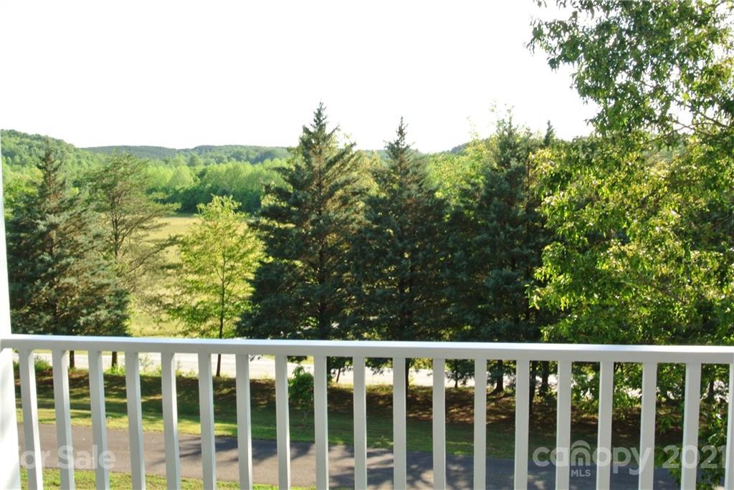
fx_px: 796
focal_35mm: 39
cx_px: 367
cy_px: 245
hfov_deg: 49.5
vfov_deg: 34.3
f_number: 16
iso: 400
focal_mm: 14.5
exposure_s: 1/60
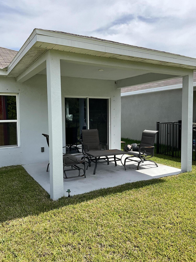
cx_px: 98
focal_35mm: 29
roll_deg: +0.5
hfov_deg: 48.2
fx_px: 219
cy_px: 131
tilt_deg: -4.1
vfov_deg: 61.7
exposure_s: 1/1848
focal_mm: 3
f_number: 1.8
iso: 25
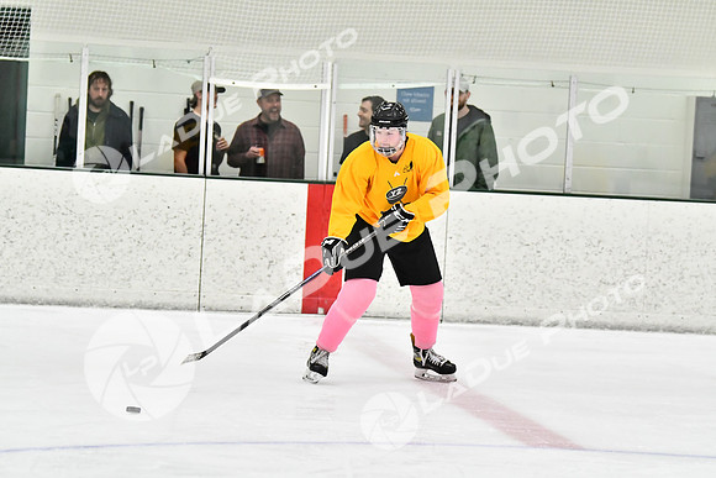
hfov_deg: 11.8
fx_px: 3461
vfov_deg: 7.9
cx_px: 358
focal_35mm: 174
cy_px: 239
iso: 5000
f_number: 2.8
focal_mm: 116
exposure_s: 1/1250
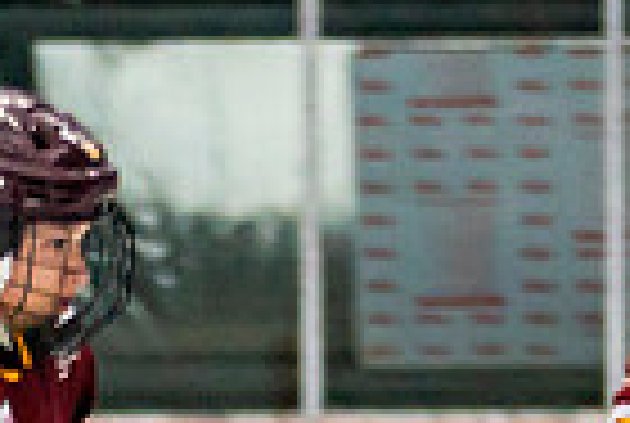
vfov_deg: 1.4
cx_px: 752
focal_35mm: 971
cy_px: 871
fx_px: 17029
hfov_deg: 2.1
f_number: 2.8
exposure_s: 1/640
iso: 2000
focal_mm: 135
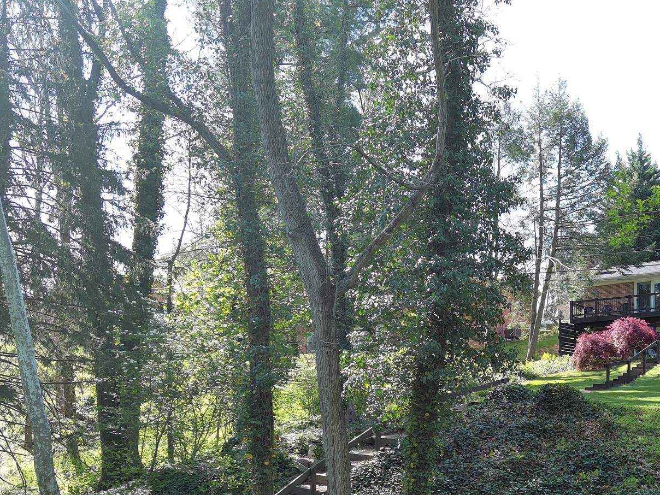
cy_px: 417
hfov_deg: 47.0
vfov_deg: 35.3
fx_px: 744
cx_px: 449
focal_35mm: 39
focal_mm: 6.67
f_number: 1.9
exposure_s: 1/456
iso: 100
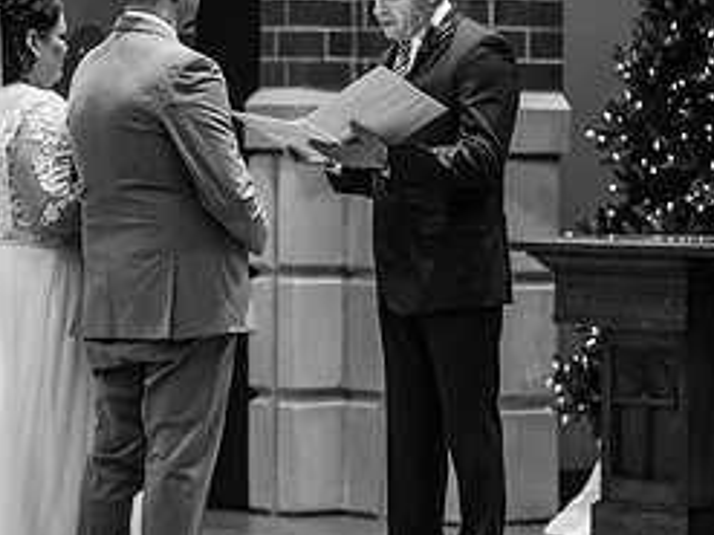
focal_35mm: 271
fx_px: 5587
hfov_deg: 7.3
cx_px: 278
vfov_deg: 5.5
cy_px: 160
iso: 2000
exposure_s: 1/250
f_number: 2.8
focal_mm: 120
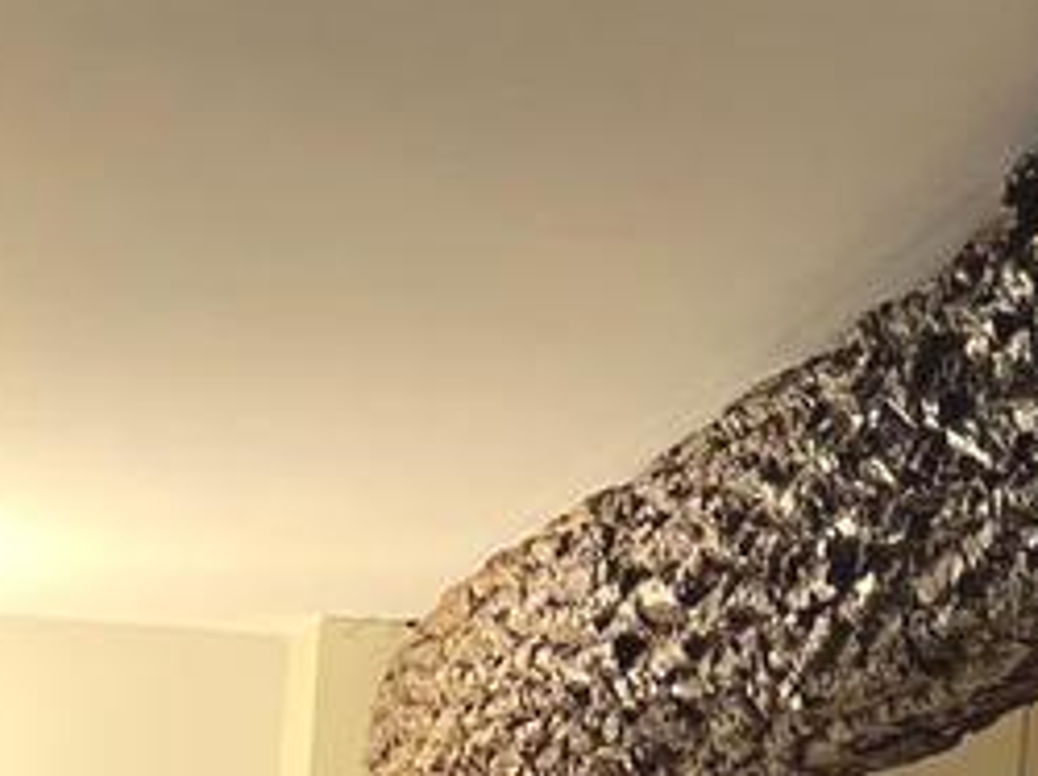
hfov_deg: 12.9
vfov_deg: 8.7
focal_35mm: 150
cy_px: 2021
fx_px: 4494
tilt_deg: -5.4
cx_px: -162
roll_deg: -2.6
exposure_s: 1/120
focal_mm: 5.7
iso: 80
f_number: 1.5
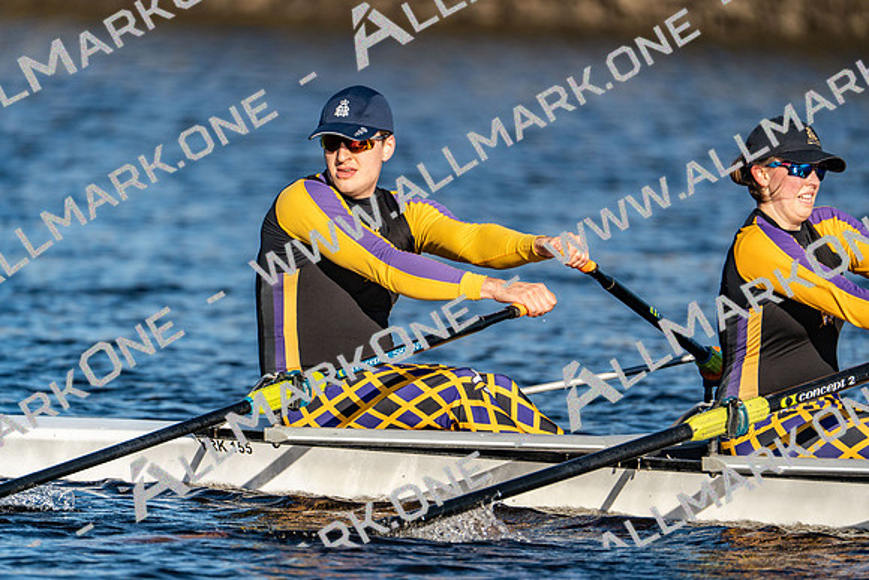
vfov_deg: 2.3
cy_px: 290
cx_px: 434
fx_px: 14486
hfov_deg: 3.4
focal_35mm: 600
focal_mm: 600
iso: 400
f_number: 6.3
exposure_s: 1/2000
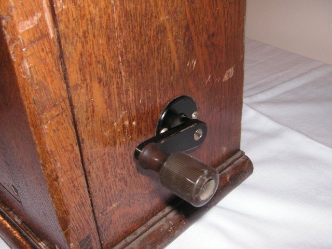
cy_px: 124
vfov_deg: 37.7
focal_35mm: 38
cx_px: 166
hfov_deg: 49.0
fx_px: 364
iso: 160
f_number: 6.6
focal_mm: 6.3
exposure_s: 1/45
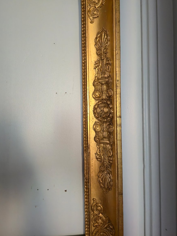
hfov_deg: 56.8
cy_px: 115
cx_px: 85
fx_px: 164
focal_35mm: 24
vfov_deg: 71.6
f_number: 1.8
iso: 400
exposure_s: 1/50
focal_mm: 5.4
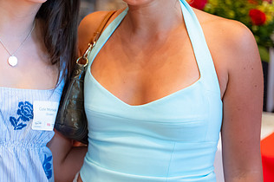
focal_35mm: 114
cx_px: 36
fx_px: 867
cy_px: 38
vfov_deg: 11.9
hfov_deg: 17.7
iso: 2000
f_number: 2.8
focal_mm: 58
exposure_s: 1/200
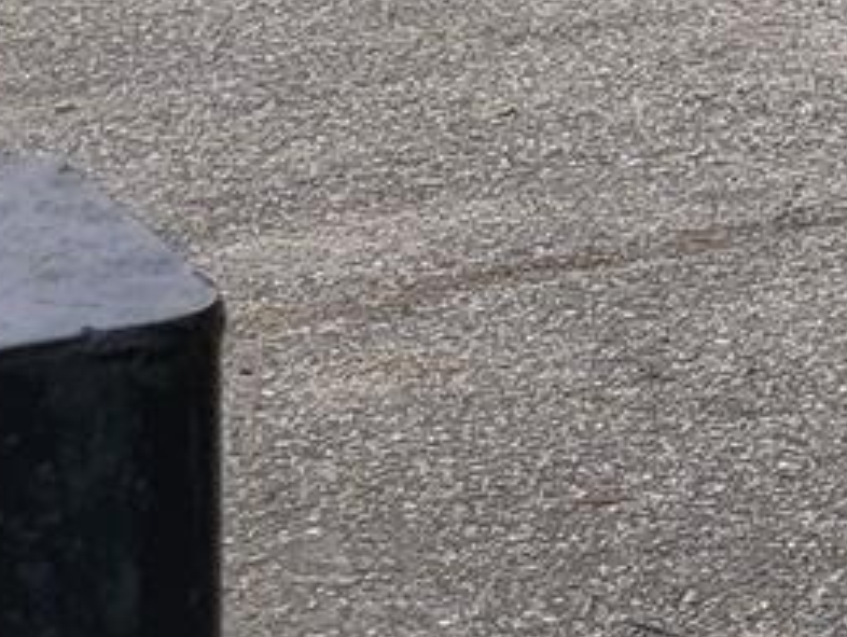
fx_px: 4972
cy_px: -1145
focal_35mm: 203
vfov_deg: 6.7
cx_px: 3210
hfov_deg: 7.4
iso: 40
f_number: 1.8
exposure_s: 1/1761
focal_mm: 5.4
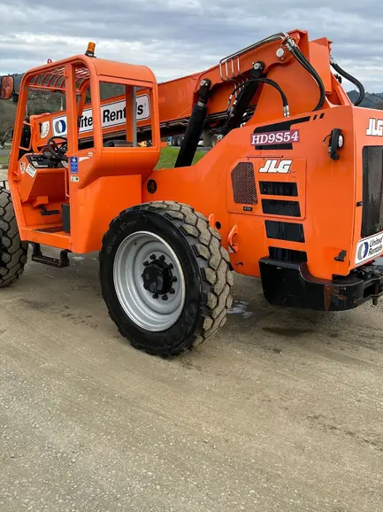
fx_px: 487
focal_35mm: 33
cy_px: 193
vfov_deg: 54.8
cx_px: 187
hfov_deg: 42.9
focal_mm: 5.7
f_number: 1.5
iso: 50
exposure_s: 1/1838
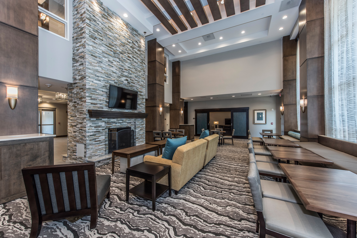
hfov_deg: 104.2
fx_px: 139
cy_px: 119
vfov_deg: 81.2
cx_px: 178
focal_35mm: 14
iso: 400
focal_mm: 14
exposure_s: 1/40
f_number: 5.6
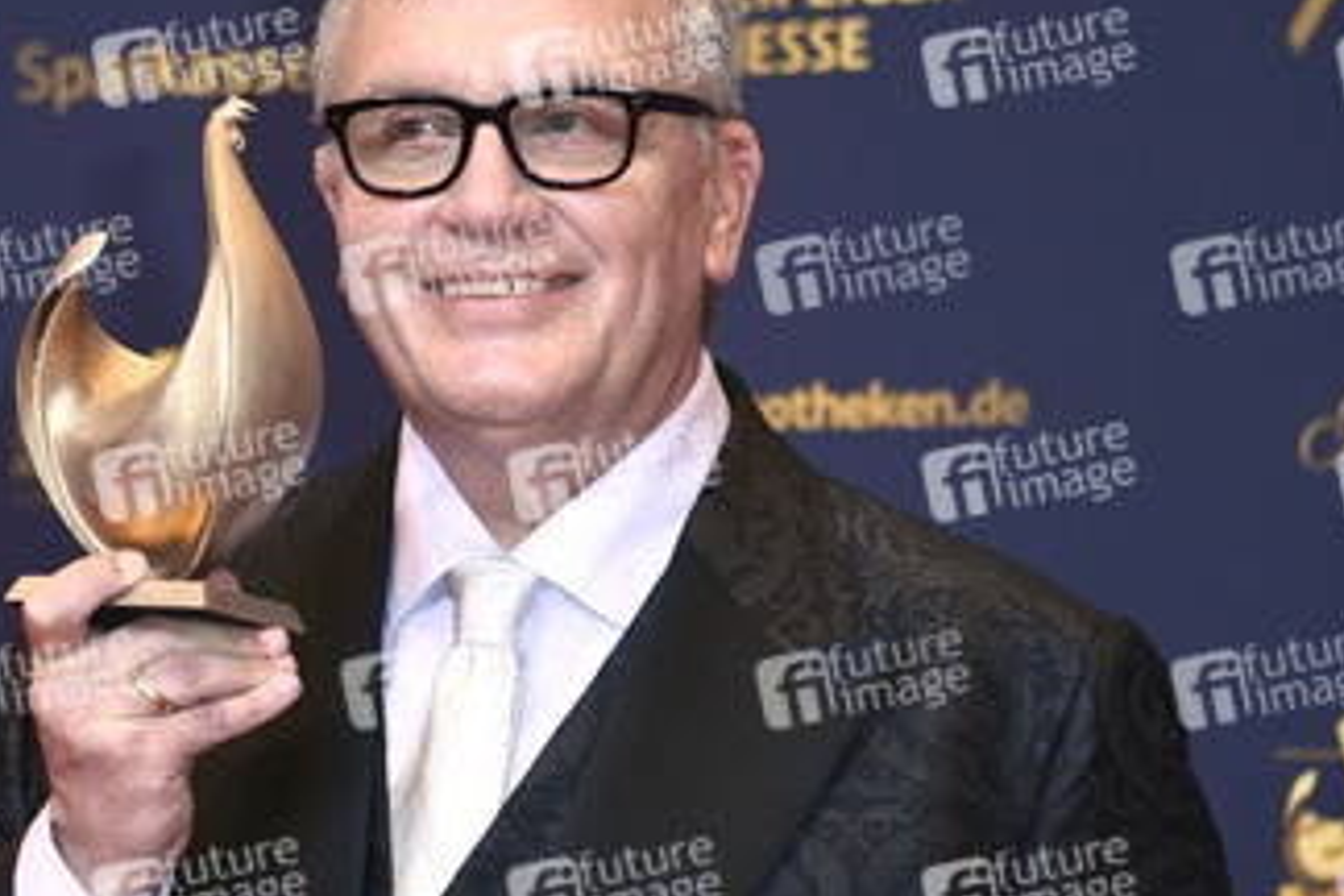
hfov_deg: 10.9
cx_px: 504
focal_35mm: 188
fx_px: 7018
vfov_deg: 7.3
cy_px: 369
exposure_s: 1/200
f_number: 5.6
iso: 1000
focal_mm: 135
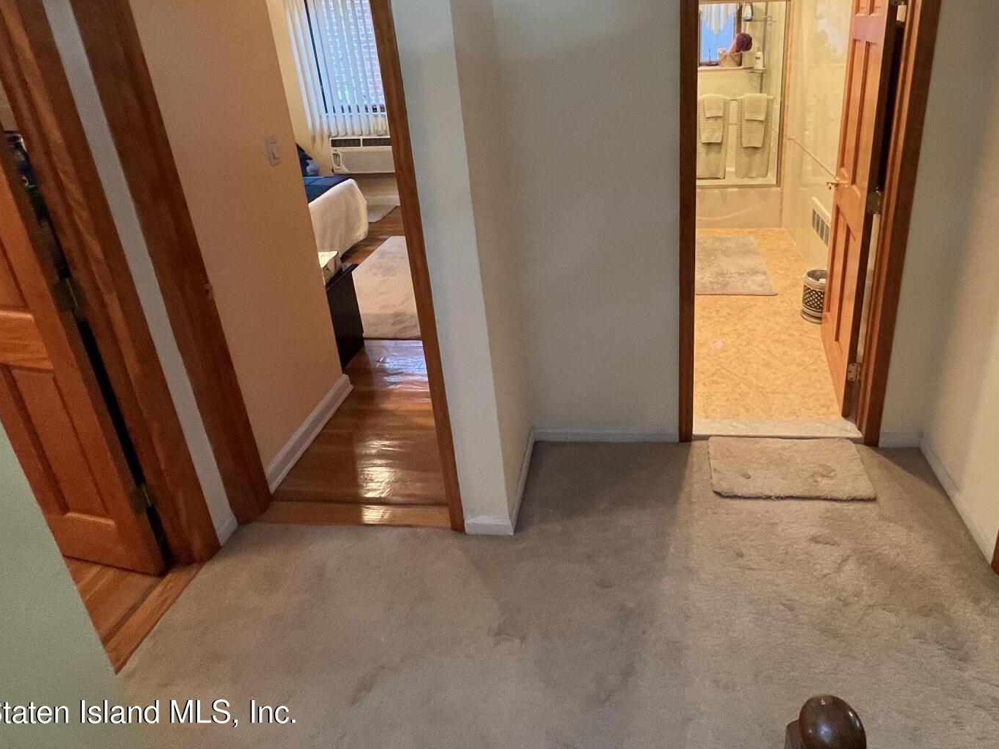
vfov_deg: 65.7
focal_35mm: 19
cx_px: 609
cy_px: 215
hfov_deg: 83.4
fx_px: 548
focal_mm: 1.57
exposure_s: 1/60
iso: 320
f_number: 1.8
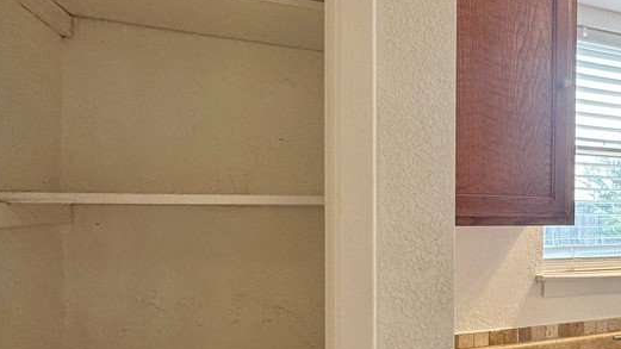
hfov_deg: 57.6
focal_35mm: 30
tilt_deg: -0.6
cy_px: 222
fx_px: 494
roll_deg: -0.6
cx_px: 527
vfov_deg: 38.6
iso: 100
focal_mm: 2.22
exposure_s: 1/120
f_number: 2.2
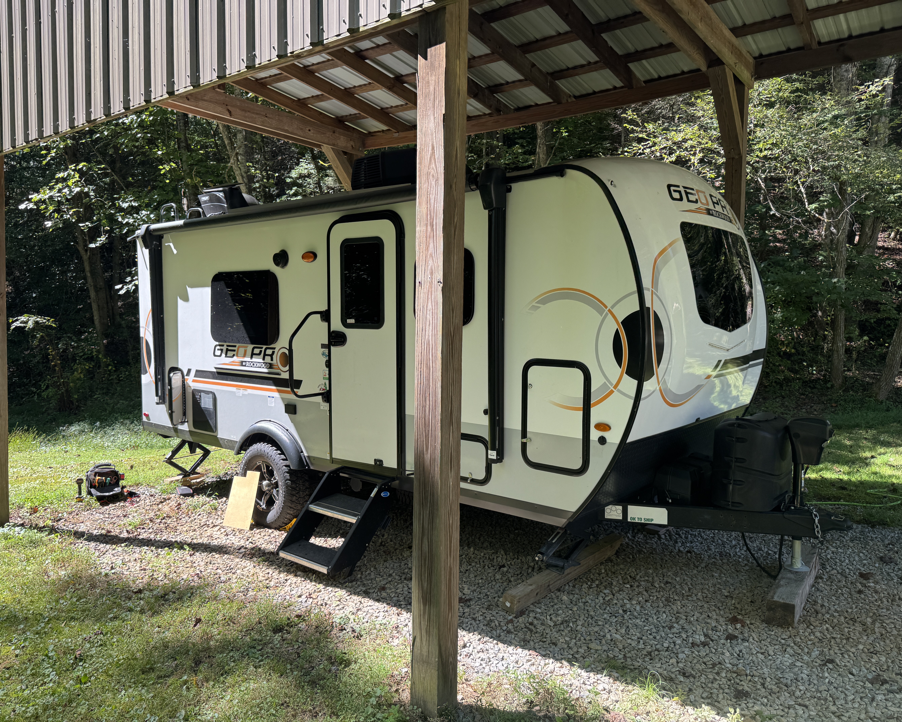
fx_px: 667
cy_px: 361
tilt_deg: -3.7
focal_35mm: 25
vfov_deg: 56.8
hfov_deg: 68.1
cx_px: 435
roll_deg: -0.3
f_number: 1.78
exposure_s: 1/495
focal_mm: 6.76
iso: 80
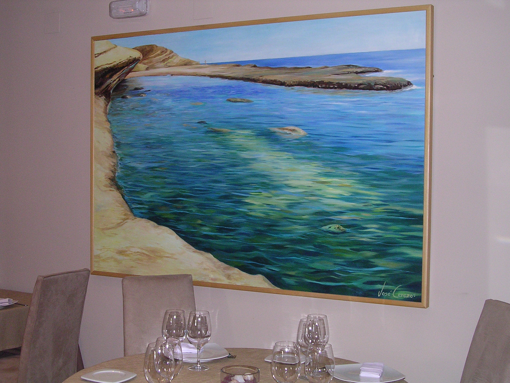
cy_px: 192
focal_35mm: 49
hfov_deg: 38.9
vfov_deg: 29.7
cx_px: 255
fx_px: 722
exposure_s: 1/60.1
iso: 298
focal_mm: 7.5
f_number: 3.1
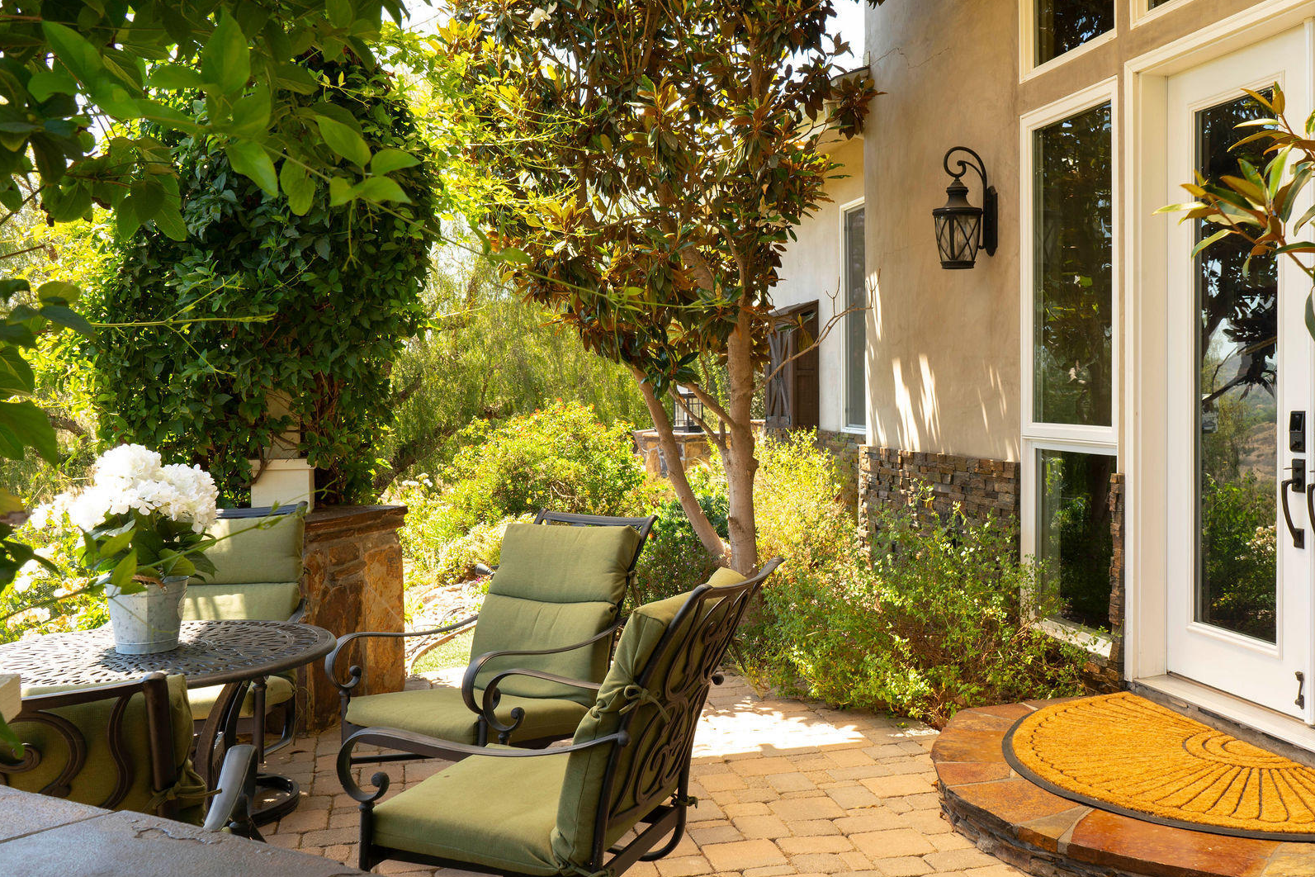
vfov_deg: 36.8
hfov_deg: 52.6
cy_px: 386
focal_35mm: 36
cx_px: 822
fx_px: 1315
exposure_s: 1/25
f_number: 11
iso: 100
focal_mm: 28
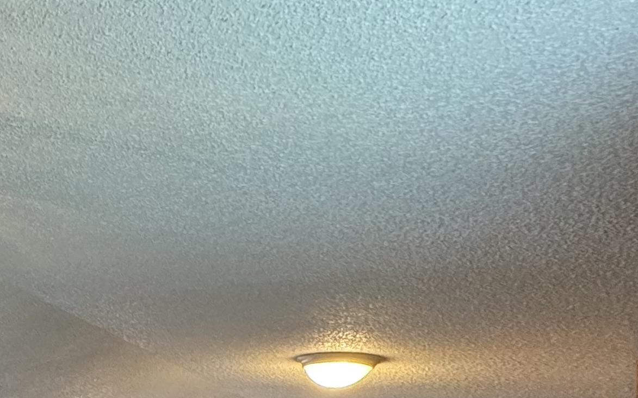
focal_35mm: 51
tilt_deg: -3.4
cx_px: -261
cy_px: 637
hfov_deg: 29.0
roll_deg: -0.1
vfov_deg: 20.6
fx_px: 887
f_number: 2.2
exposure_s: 1/60
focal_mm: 2.22
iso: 250
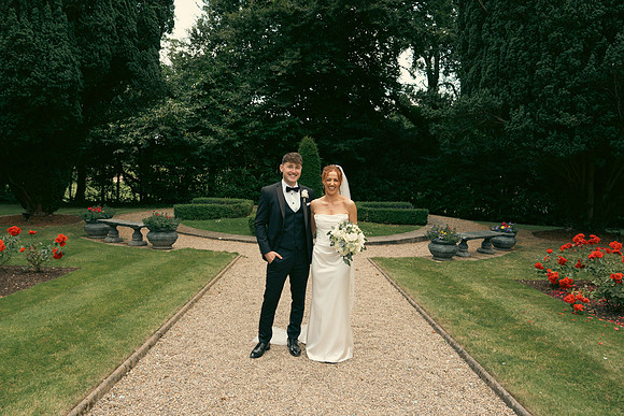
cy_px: 208
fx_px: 451
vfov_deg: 49.6
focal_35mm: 26
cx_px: 312
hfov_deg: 69.4
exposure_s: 1/160
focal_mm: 26
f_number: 3.5
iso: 50
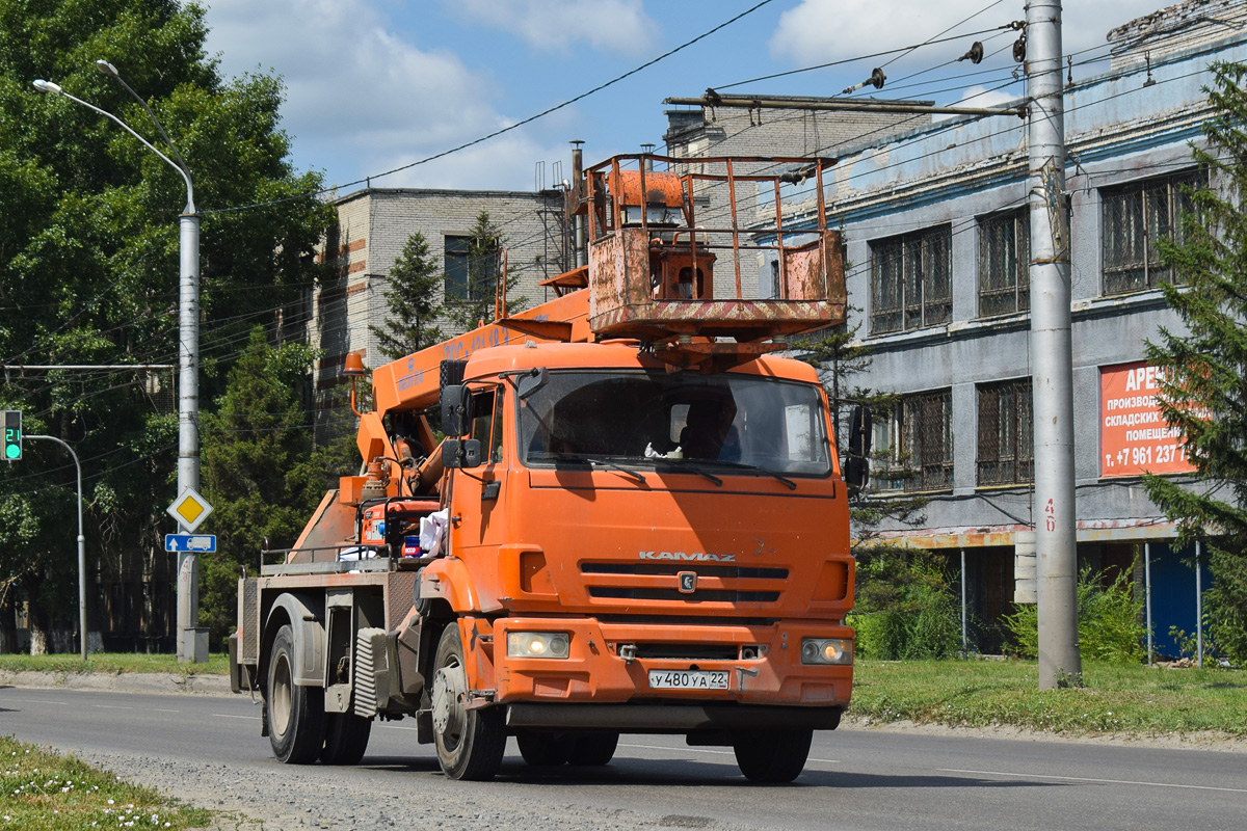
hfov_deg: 24.6
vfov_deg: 16.6
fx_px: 2857
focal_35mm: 82
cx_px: 624
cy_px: 416
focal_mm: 55
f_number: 6.3
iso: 100
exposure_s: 1/800
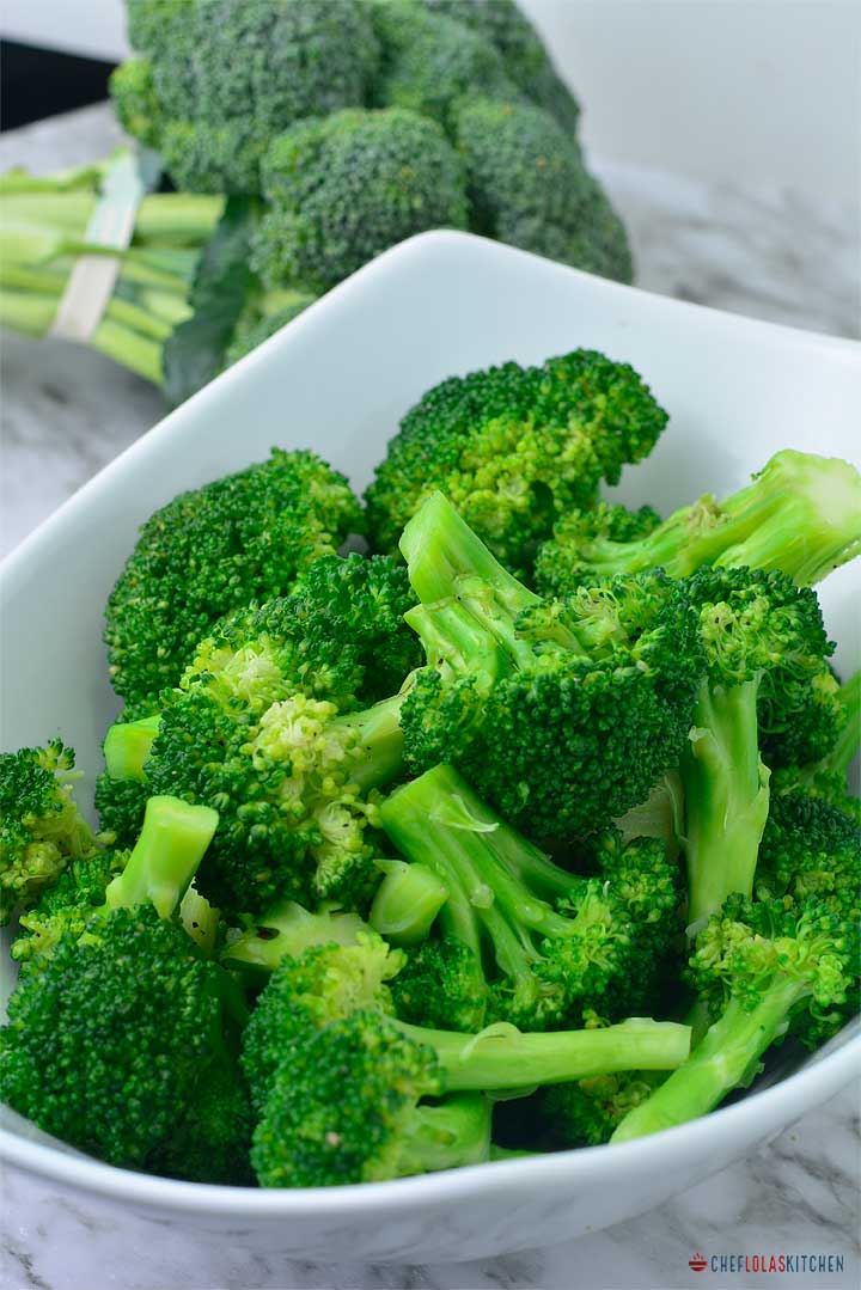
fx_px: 2689
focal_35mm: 75
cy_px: 645
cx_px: 430
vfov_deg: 27.0
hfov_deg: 18.2
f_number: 7.1
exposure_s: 1/8
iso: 160
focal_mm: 50
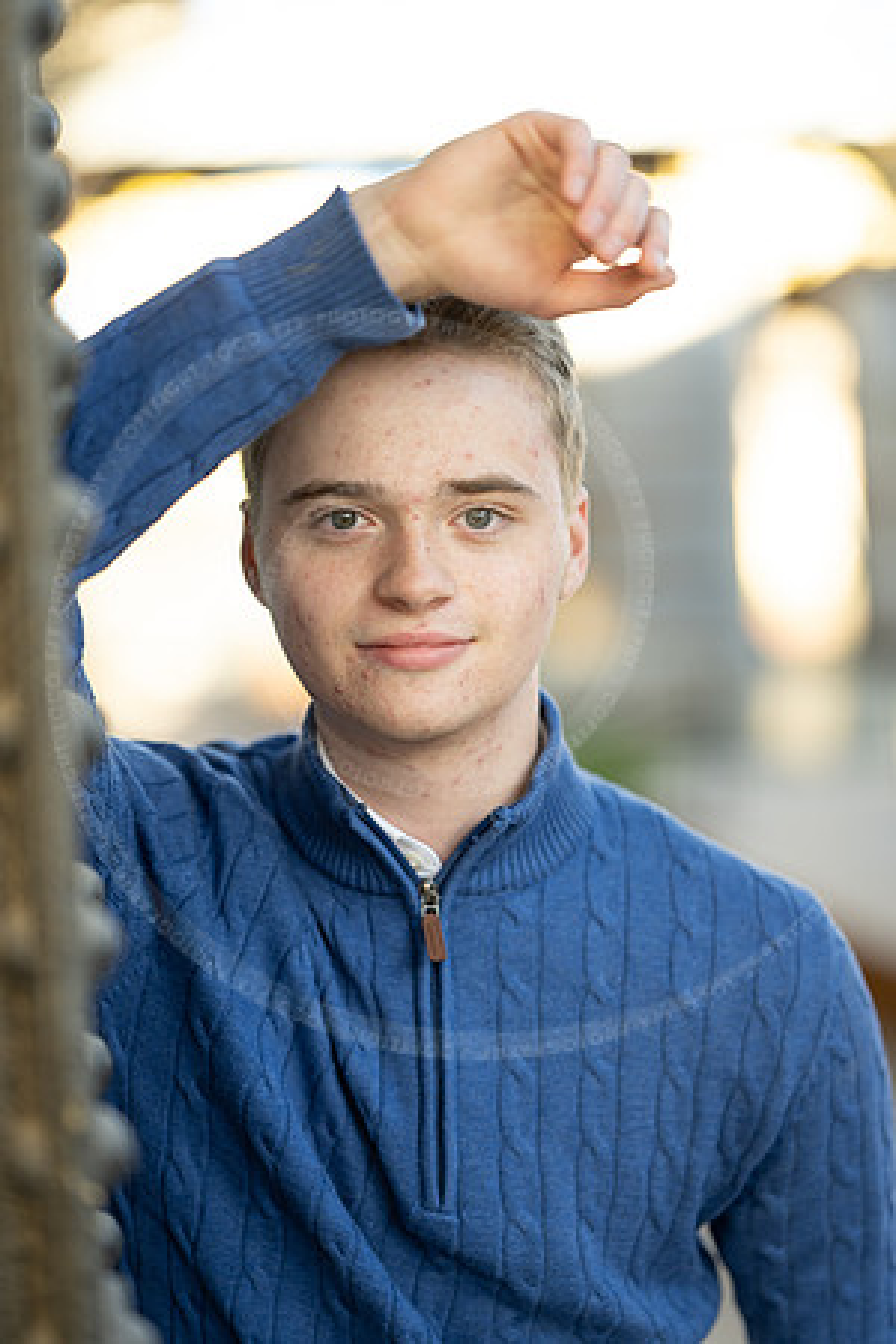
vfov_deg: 23.9
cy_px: 672
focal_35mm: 85
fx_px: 3173
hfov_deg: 16.1
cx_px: 448
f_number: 1.8
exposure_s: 1/250
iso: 100
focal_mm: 85
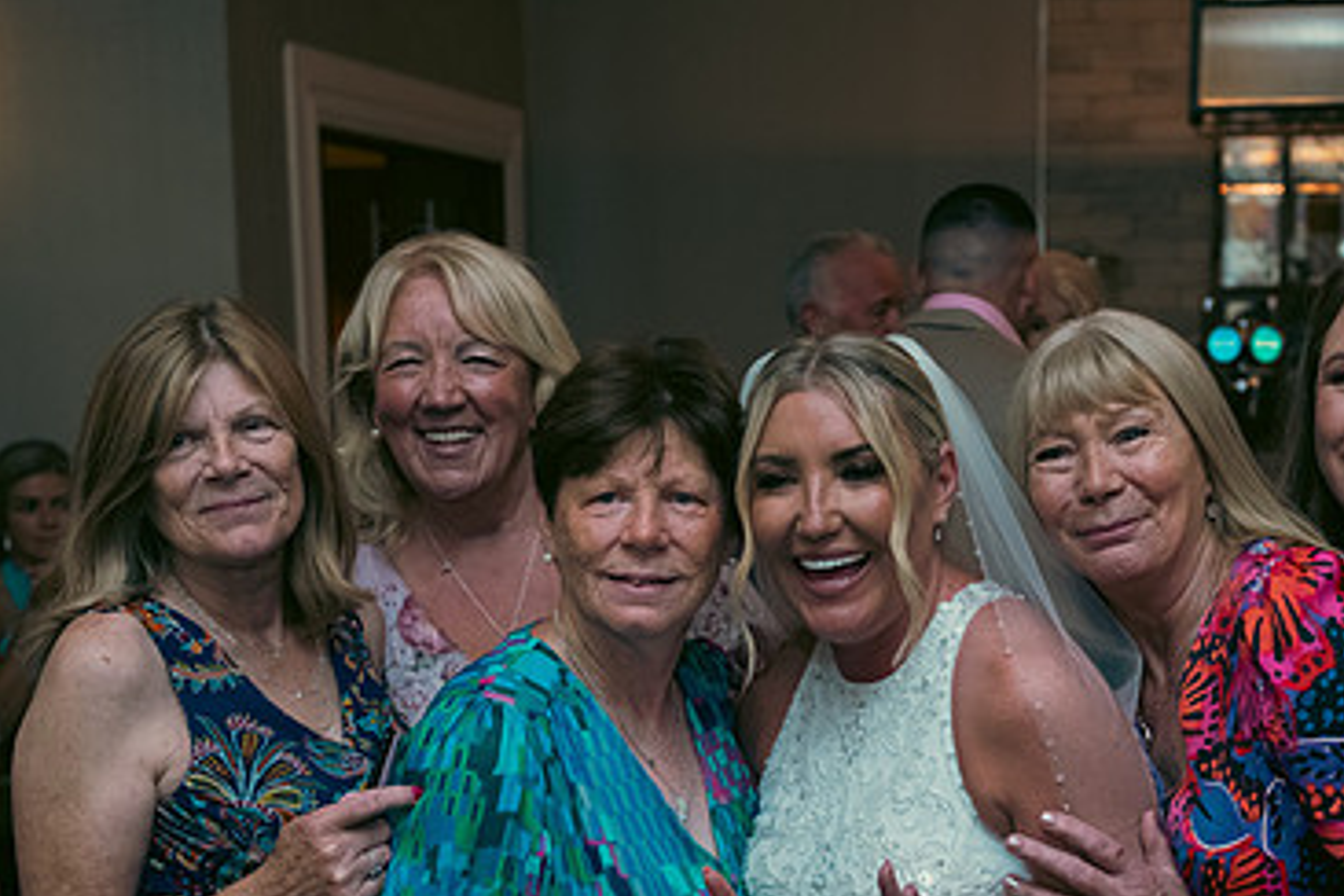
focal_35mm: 57
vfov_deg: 23.5
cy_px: 674
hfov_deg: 34.8
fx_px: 2128
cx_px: 852
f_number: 3.5
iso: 800
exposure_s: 1/160
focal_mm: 36
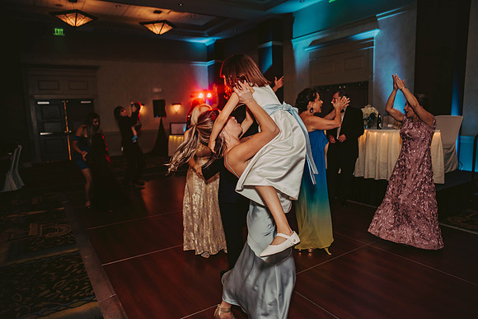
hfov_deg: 73.7
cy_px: 160
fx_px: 319
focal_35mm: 24
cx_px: 239
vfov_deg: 53.2
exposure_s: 1/100
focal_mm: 24
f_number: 2.8
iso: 800
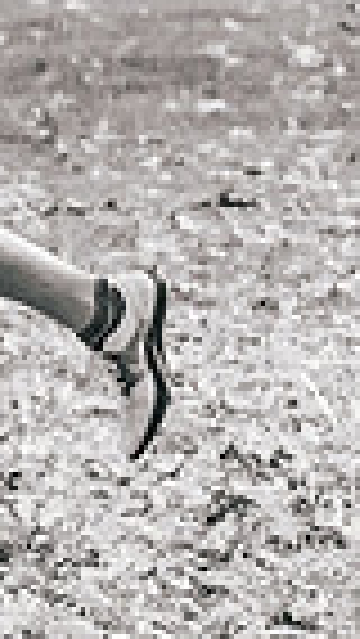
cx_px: -2
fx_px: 12001
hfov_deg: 1.7
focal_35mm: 708
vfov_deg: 3.0
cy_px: -94
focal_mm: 148
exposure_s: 1/1250
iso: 400
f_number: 6.3
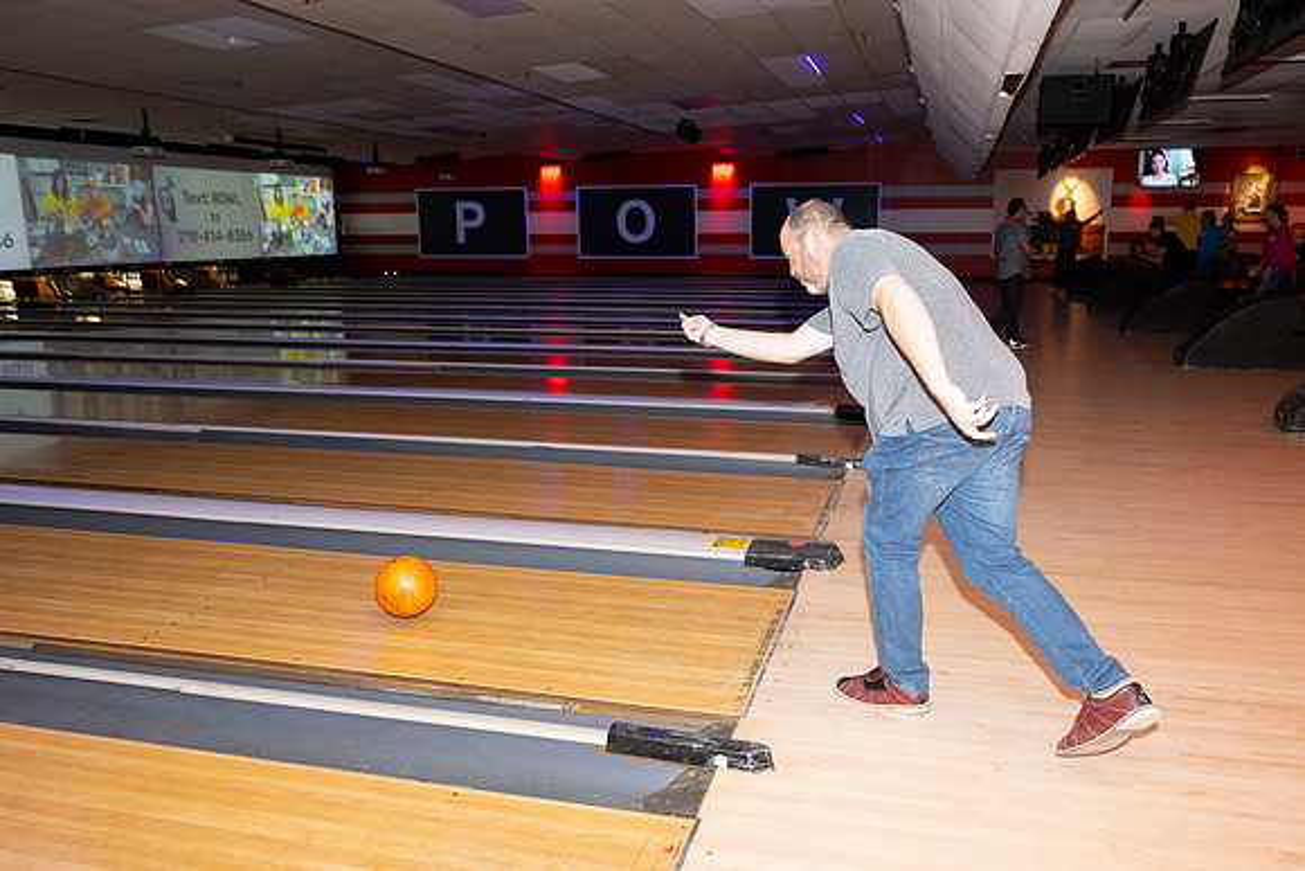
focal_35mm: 28
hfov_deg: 65.9
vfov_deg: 46.9
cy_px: 460
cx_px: 721
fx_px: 1003
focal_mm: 24
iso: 2000
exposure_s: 1/100
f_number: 5.6
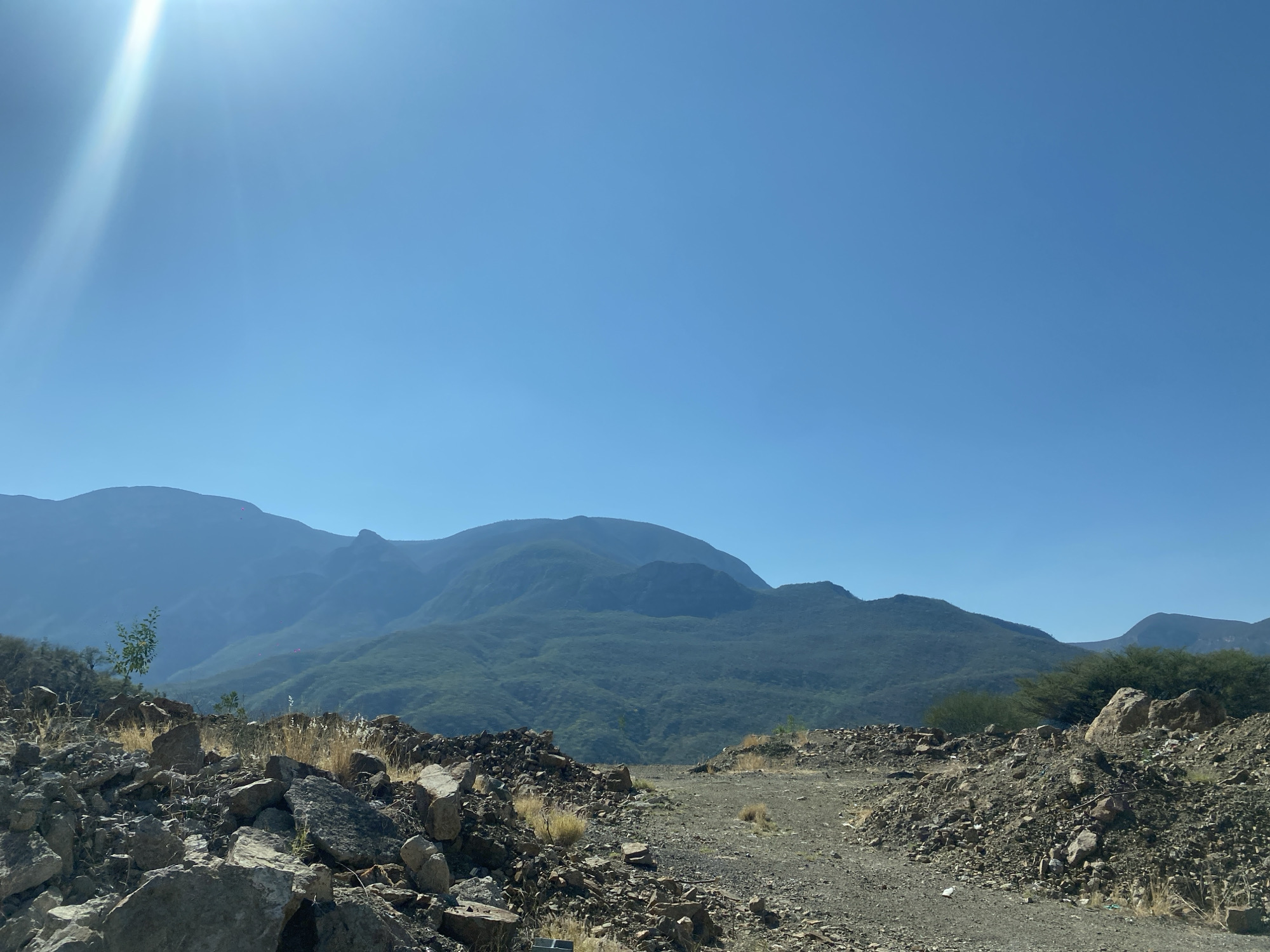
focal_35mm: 26
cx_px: 635
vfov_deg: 53.1
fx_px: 954
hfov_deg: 67.3
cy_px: 476
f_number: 1.8
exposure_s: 1/4274
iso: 32
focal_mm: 4.25
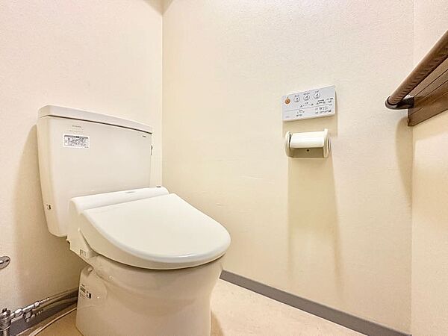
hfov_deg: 102.1
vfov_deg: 85.7
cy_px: 168
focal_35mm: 14
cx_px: 224
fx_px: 181
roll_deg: +0.1
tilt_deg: -1.4
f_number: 2.2
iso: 200
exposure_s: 1/50
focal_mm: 2.22
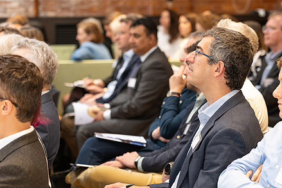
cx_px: 165
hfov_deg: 15.5
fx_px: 1034
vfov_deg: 10.4
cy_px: 117
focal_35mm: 132
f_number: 3.5
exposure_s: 1/125
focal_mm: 100
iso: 2500
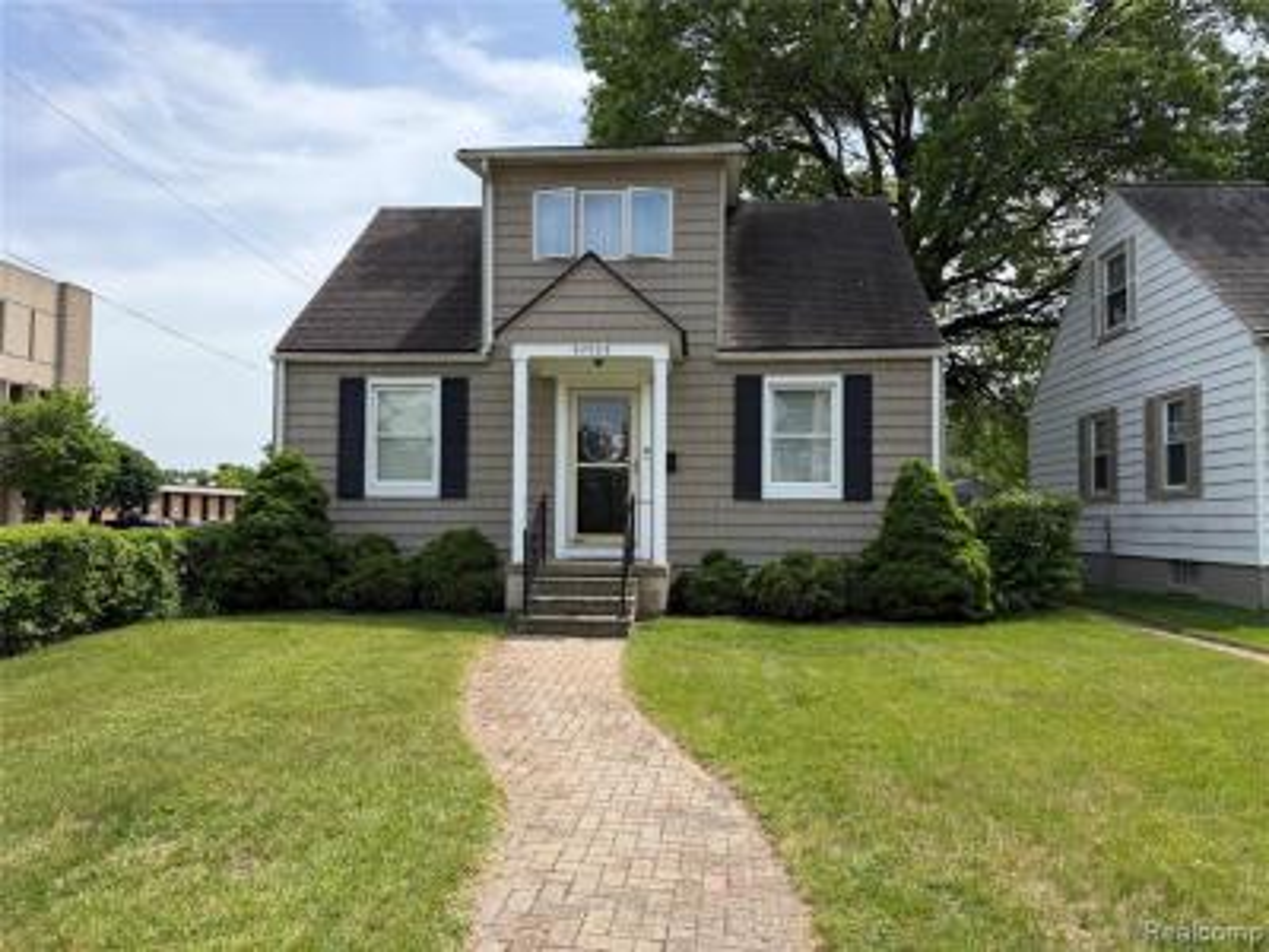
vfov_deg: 56.8
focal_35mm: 24
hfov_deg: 71.6
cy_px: 476
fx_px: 880
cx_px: 634
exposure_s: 1/3759
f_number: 1.78
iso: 100
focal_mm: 6.76
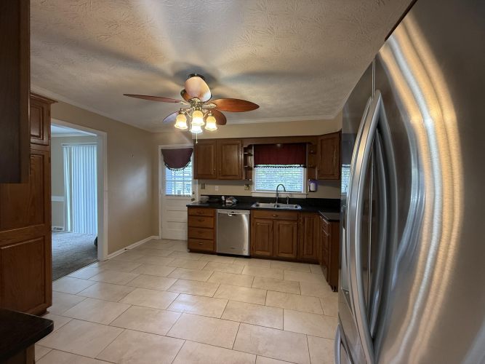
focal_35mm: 14
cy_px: 182
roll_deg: -0.9
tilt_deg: -1.6
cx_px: 242
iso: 250
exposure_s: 1/120
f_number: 2.2
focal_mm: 2.22
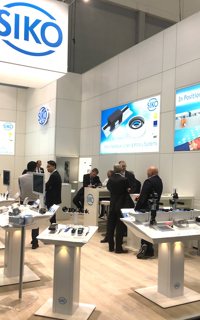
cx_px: 92
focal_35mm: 37
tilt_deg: +2.4
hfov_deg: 34.4
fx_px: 323
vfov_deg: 52.8
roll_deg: -1.4
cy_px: 163
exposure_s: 1/100
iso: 25
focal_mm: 4.15
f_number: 2.2
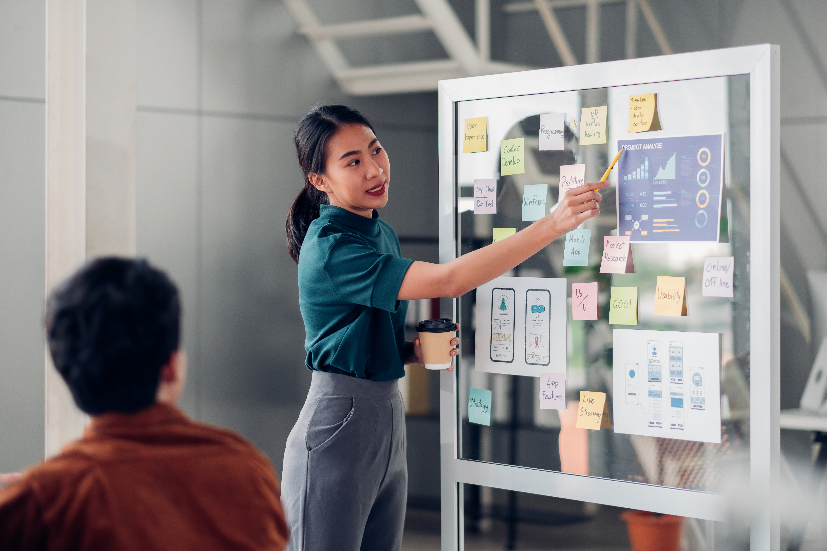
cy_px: 276
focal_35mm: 84
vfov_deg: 16.3
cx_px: 414
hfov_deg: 24.2
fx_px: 1930
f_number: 1.4
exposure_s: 1/200
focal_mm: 56
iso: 200
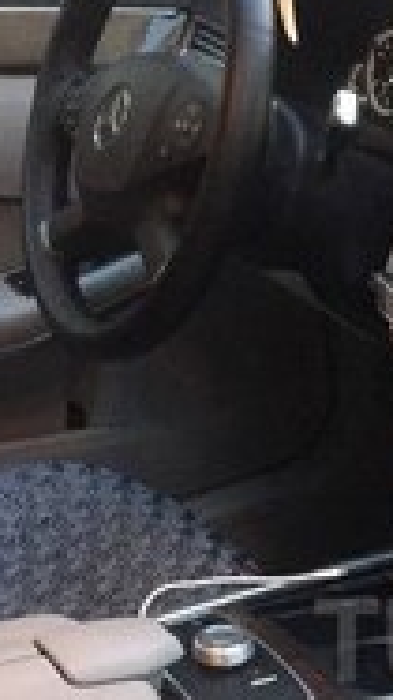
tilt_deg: -29.8
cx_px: 603
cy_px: 640
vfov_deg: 24.5
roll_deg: +2.3
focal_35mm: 84
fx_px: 1558
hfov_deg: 13.5
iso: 320
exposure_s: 1/17
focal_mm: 4.15
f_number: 2.2
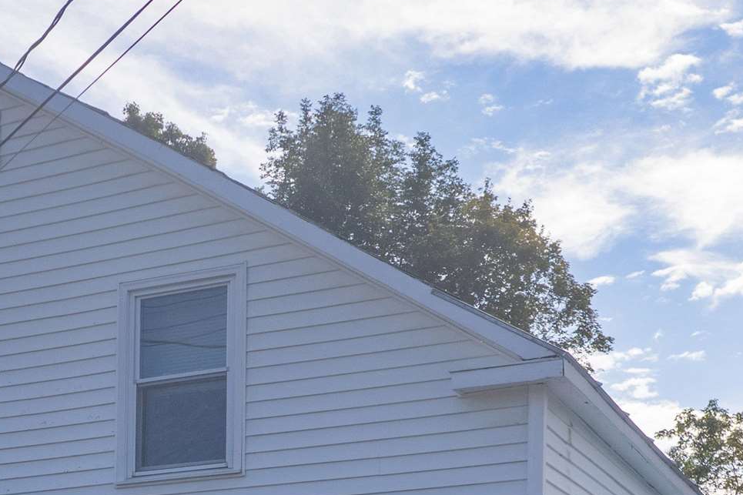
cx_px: 154
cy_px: 751
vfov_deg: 17.4
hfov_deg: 28.3
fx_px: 1444
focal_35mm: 70
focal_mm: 8.38
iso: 100
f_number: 2.8
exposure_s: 1/240
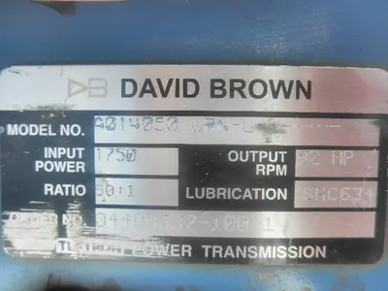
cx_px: 194
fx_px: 314
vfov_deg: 49.7
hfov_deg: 63.4
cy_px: 146
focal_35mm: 28
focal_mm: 5
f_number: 3
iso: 64
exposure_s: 1/125
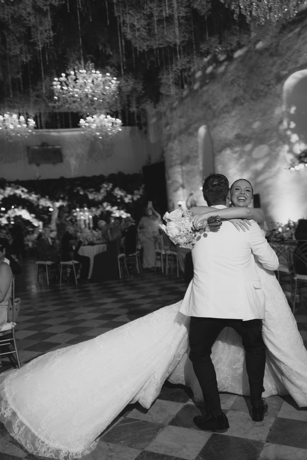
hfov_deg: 37.9
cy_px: 230
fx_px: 448
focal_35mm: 35
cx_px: 154
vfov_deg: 54.4
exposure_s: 1/160
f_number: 2.5
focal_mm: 35
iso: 640
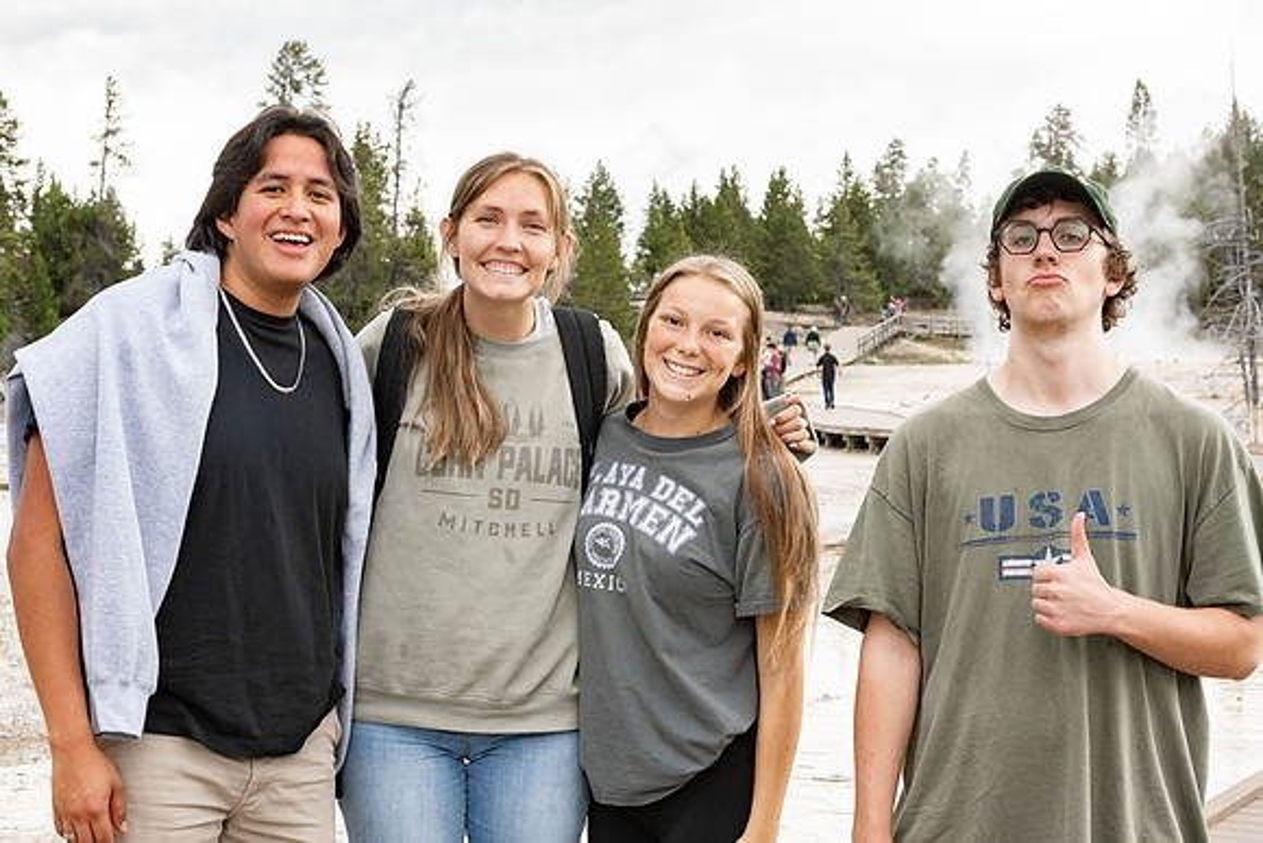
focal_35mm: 70
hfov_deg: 28.8
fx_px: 2456
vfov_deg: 19.5
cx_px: 632
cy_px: 422
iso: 1600
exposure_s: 1/320
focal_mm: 70
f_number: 13
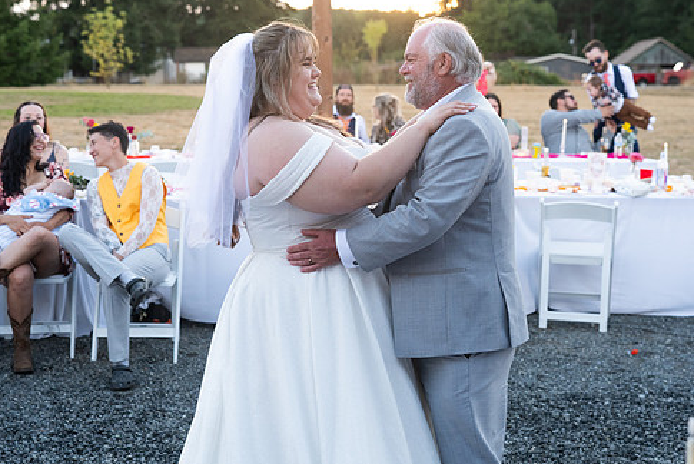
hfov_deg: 32.8
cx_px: 388
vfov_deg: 22.3
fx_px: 1177
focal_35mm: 61
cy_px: 190
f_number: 4
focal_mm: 51
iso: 1600
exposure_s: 1/500
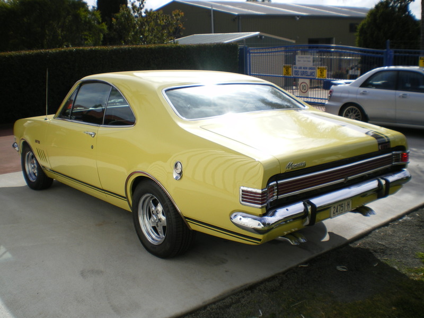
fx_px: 441
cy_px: 159
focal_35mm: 36
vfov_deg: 39.7
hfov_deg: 51.4
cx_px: 212
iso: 50
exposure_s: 1/640
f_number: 4.6
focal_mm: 6.3
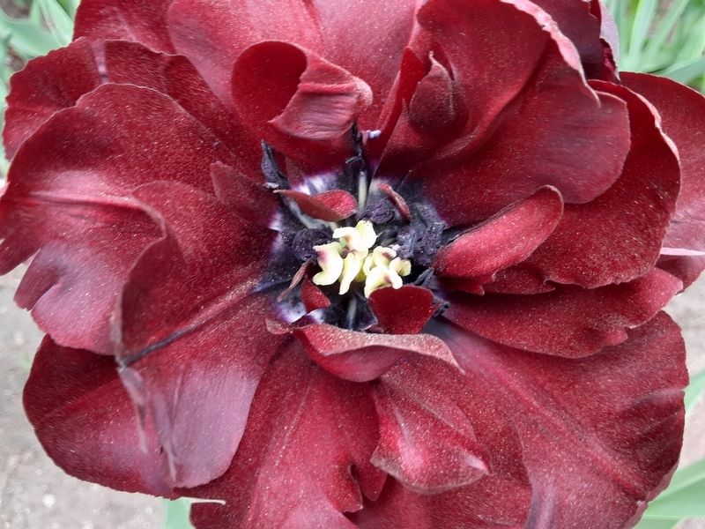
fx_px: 550
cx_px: 352
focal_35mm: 27
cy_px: 264
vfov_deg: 51.4
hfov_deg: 65.3
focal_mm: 2.91
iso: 50
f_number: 1.9
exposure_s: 1/60
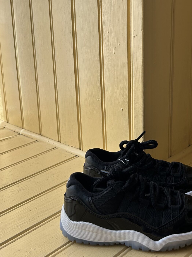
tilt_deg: -15.2
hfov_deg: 29.9
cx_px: 135
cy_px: 91
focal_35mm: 48
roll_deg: +0.0
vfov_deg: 39.3
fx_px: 355
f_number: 1.5
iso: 50
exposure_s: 1/295
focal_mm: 5.7
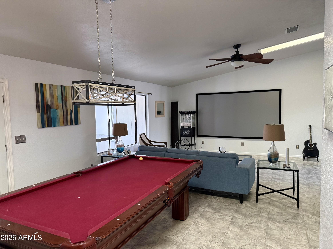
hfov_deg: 71.6
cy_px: 124
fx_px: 231
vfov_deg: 56.8
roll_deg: +1.0
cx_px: 166
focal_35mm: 24
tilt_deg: -3.8
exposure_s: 1/120
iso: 320
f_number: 1.78
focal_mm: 6.76
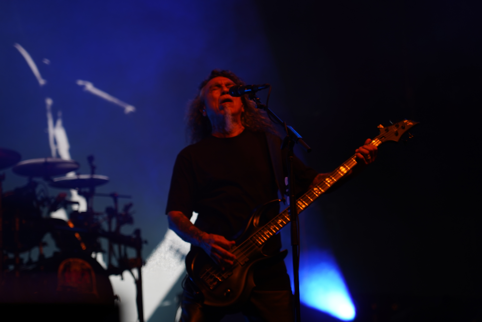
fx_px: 1406
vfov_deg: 13.0
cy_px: 161
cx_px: 241
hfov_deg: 19.5
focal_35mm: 105
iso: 250
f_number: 4
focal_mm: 105
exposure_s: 1/125
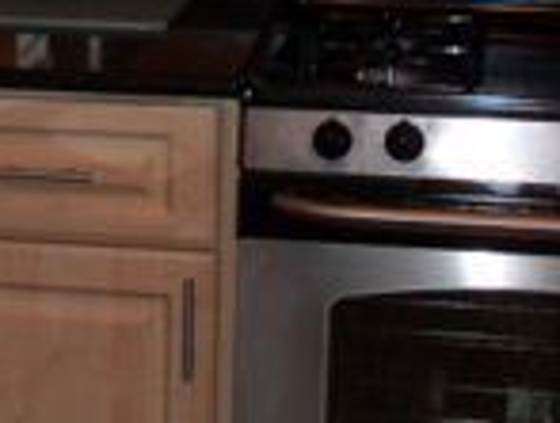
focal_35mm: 152
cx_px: -381
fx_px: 2465
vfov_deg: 9.6
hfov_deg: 12.1
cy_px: -149
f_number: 3
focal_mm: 6.3
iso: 200
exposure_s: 1/45
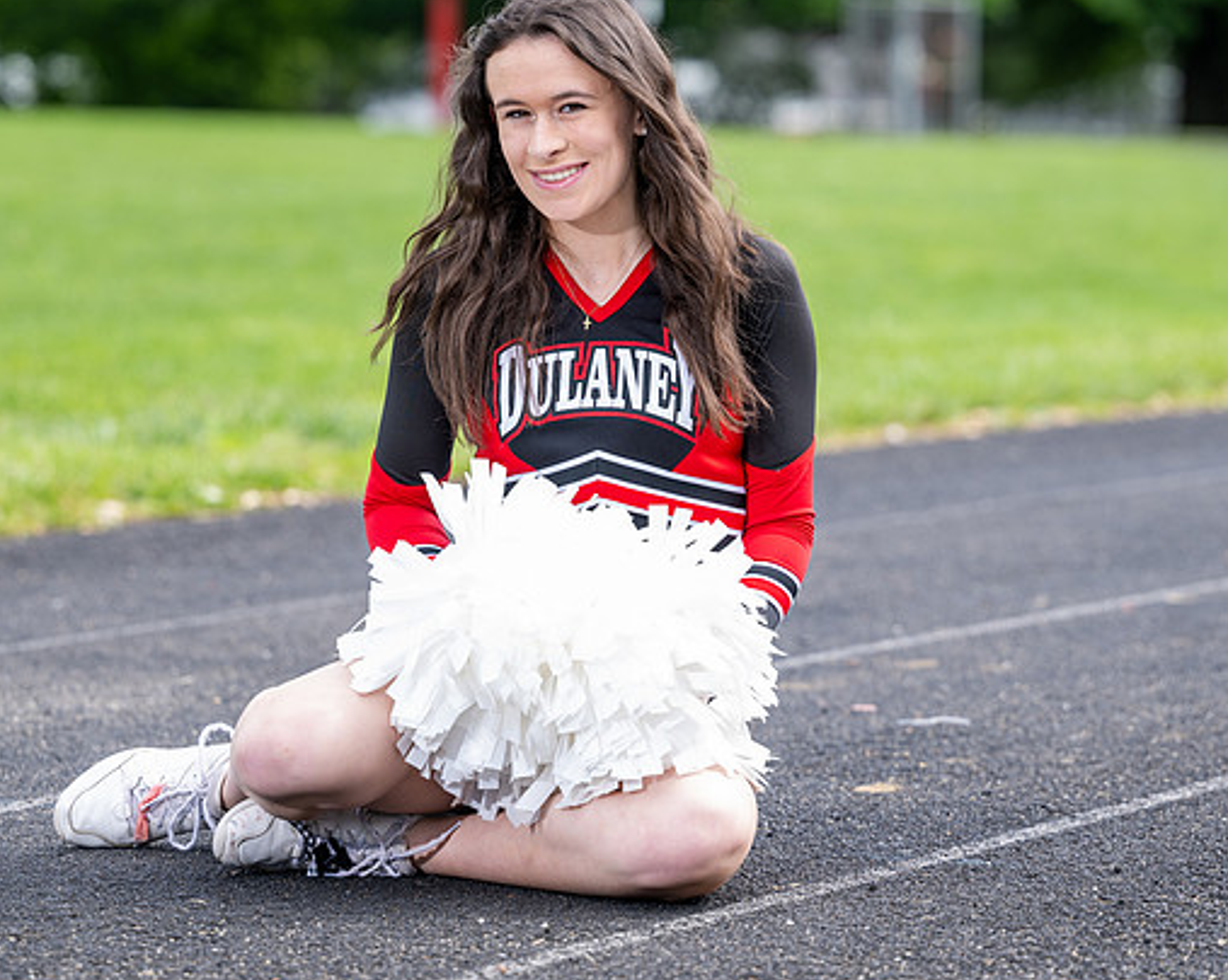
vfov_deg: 9.1
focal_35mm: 170
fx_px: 6175
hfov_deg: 11.4
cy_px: 377
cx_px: 672
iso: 50
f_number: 3.2
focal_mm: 110
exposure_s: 1/250
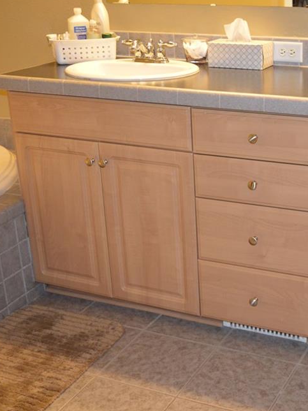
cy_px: 209
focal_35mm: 55
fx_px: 652
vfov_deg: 34.9
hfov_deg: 25.7
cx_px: 278
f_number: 4
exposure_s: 1/60
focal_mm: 24
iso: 1250
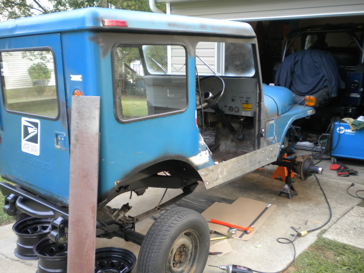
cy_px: 136
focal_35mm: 35
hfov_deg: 52.6
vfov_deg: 40.7
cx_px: 182
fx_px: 368
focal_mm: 6.3
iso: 122
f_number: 3.1
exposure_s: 1/57
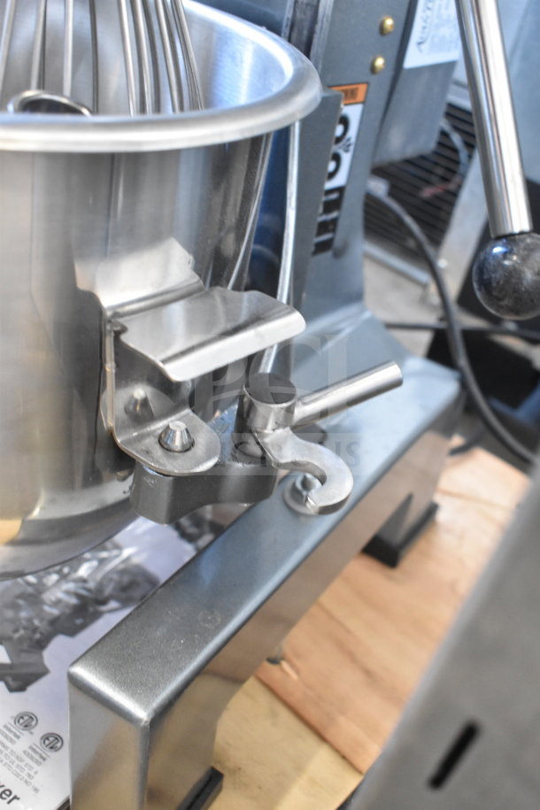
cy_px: 405
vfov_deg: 53.1
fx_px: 810
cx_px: 270
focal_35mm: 36
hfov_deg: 36.9
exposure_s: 1/40
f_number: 4
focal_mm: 24
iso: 3200
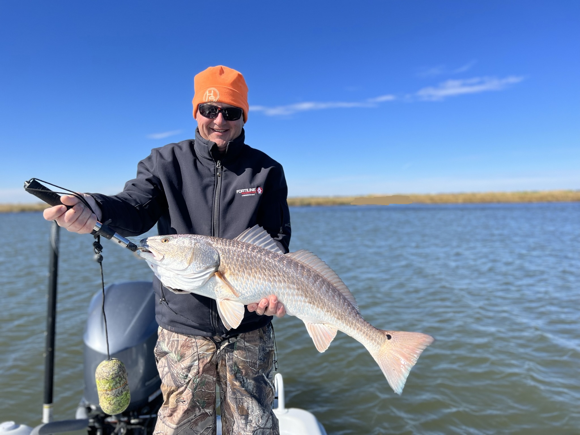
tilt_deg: -3.3
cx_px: 290
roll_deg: +1.8
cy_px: 218
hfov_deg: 67.3
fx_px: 436
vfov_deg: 53.1
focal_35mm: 26
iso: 50
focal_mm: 5.7
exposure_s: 1/4630
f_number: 1.5
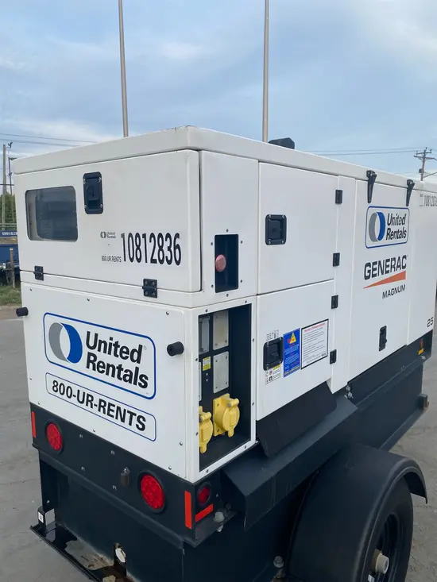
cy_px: 291
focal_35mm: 26
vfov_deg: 67.3
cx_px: 218
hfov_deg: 53.1
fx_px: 438
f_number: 1.8
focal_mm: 4.25
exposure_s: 1/858
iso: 32
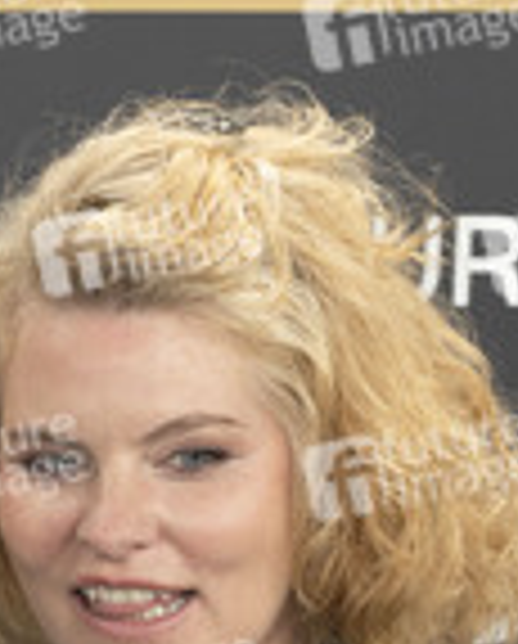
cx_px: -388
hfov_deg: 3.5
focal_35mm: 441
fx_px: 8424
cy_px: 584
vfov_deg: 4.4
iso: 1600
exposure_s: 1/400
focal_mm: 133
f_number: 6.3
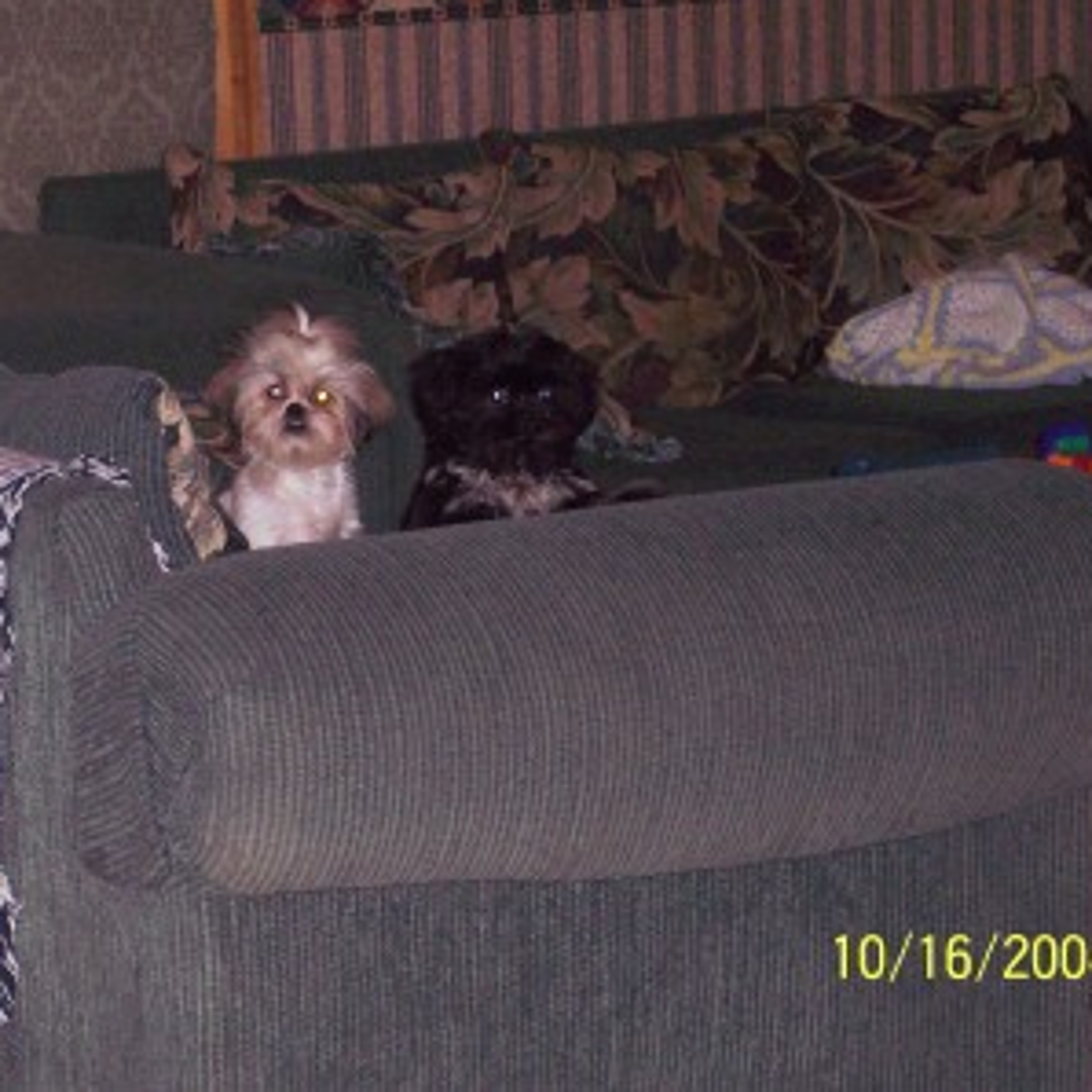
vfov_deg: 12.6
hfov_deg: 12.6
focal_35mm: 139
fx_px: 4961
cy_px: 546
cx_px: 462
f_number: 4.8
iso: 140
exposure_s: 1/125
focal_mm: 24
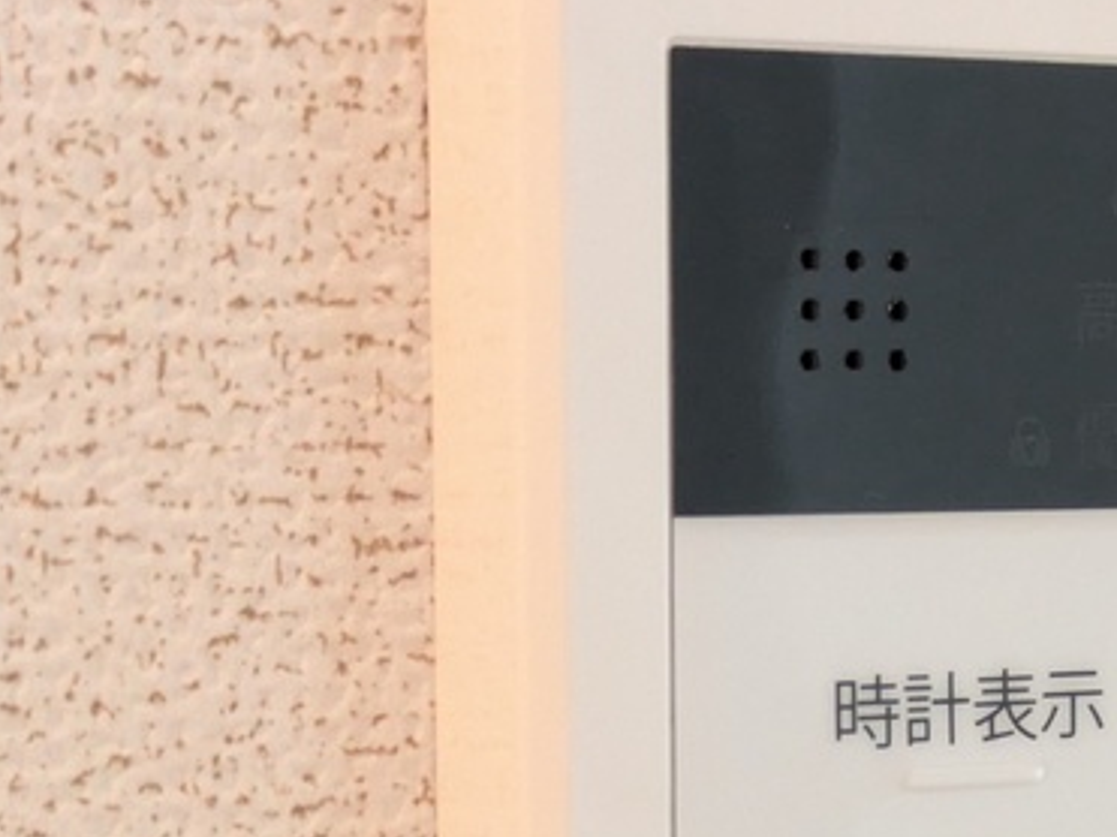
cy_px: 831
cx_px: 1274
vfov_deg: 11.1
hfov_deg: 14.5
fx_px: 4258
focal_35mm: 132
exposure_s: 1/60
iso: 776
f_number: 1.89
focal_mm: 5.43
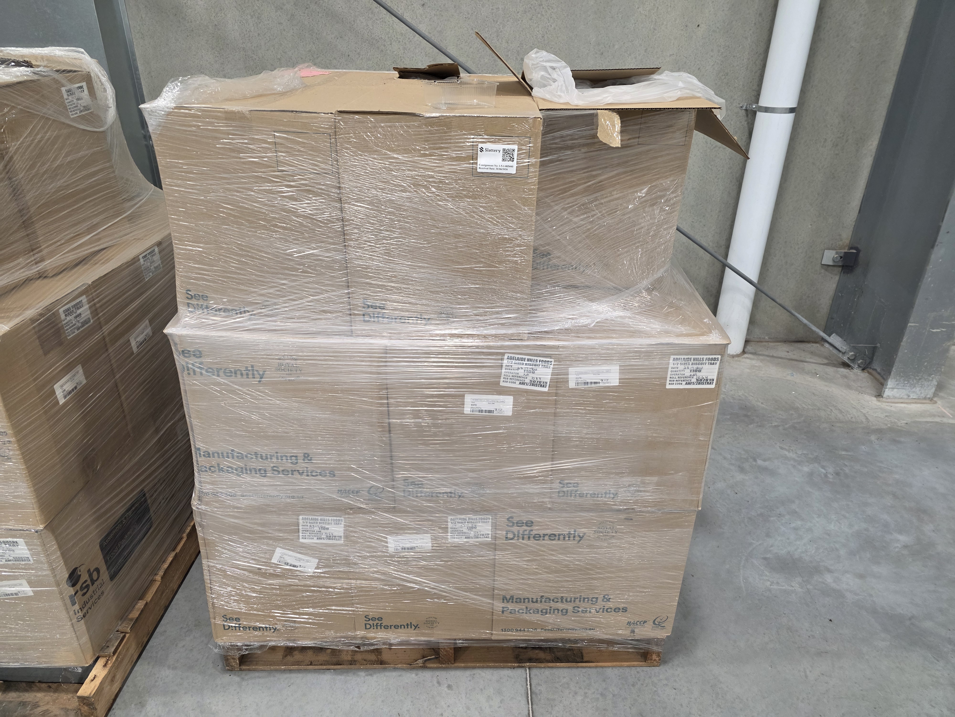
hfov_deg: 73.9
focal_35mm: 23
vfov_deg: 58.9
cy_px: 358
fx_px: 635
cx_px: 478
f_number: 1.7
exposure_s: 1/100
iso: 125
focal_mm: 6.3
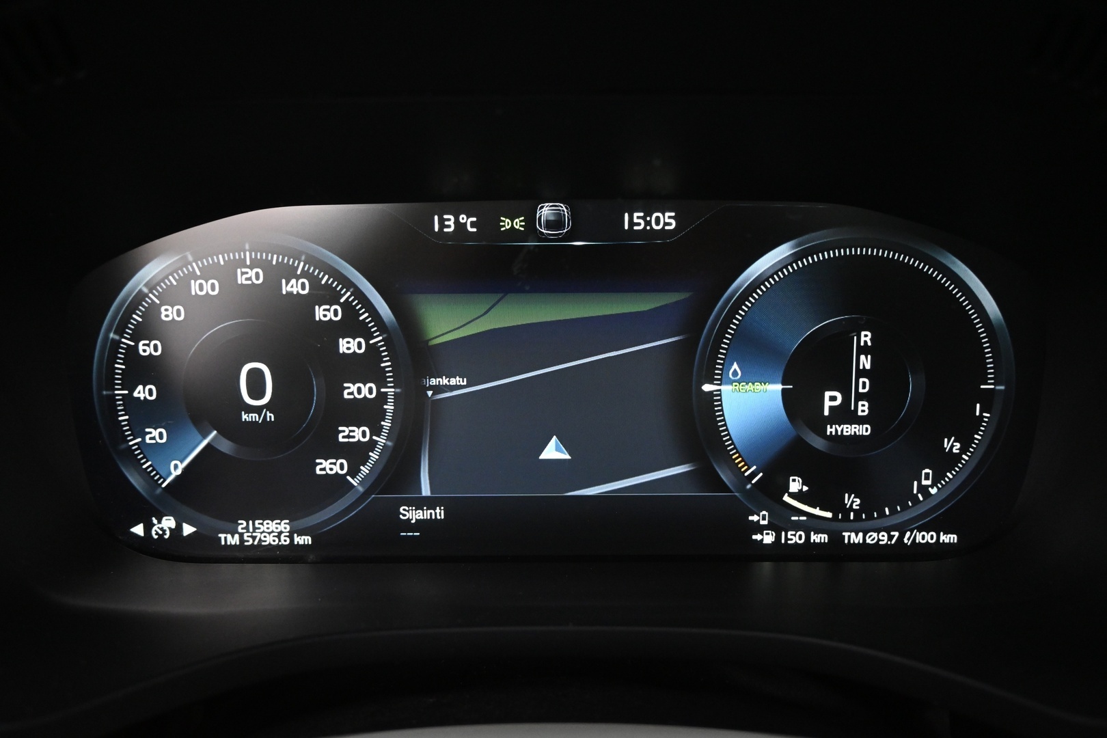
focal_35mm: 31
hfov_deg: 60.7
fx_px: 945
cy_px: 369
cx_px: 554
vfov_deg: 42.6
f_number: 3.8
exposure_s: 1/25
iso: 2500
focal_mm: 20.5
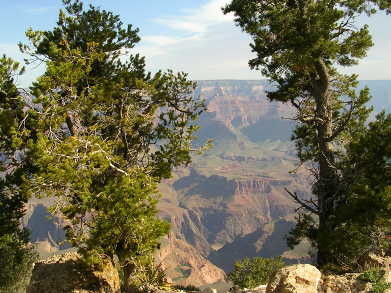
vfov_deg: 37.7
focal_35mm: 38
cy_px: 146
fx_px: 429
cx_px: 196
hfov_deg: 49.0
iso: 50
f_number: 5.6
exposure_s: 1/206
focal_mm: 5.8
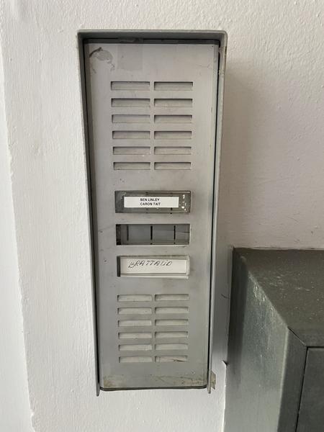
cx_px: 162
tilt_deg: -13.3
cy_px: 216
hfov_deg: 53.1
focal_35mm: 26
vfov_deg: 67.3
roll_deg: -1.2
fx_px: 324
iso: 125
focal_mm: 4.2
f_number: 1.6
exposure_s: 1/87
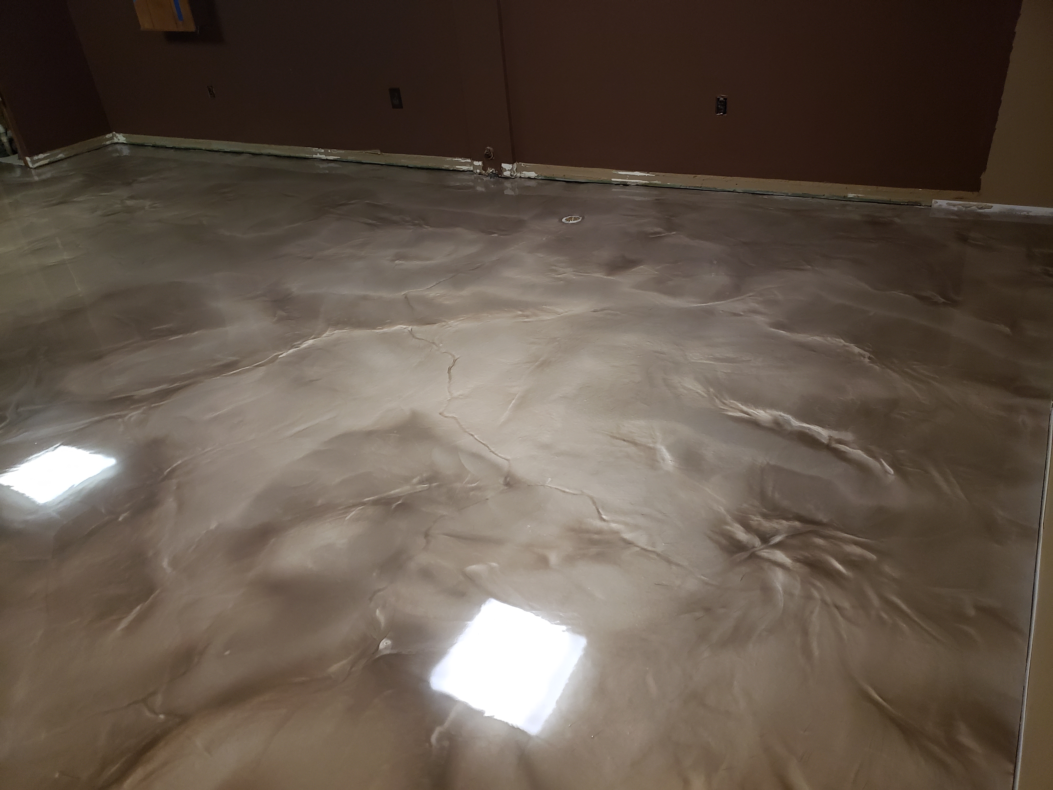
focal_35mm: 26
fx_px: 791
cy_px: 395
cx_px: 526
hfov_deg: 67.3
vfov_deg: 53.1
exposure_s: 1/24
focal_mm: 4.3
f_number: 1.5
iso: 320
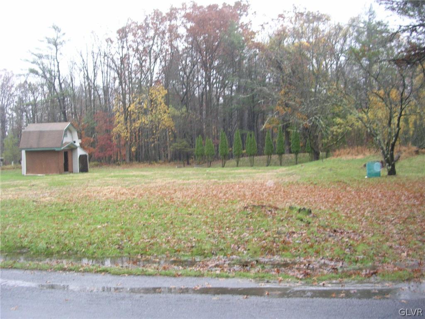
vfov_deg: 37.7
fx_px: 467
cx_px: 212
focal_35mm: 38
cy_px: 160
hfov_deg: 49.0
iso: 75
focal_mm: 5.8
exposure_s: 1/30.2
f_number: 2.8
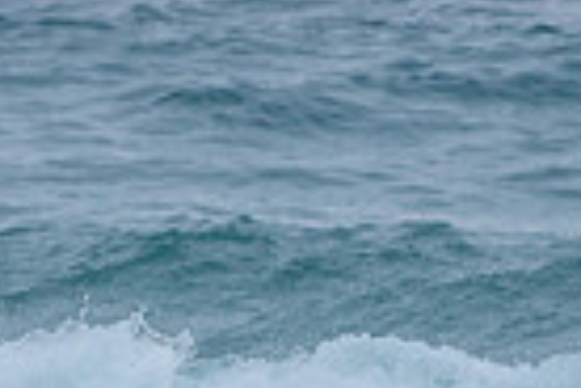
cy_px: 495
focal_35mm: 2583
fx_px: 41683
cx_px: -396
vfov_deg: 0.5
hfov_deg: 0.8
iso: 560
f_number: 5.6
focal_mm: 500
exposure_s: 1/1250
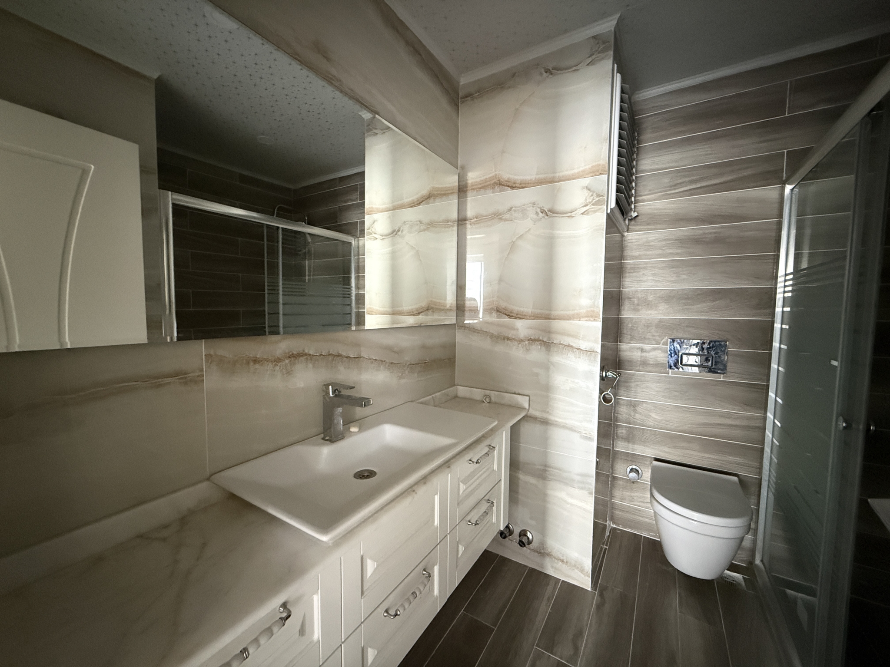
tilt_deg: -3.8
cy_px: 334
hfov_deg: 102.1
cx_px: 445
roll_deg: -0.2
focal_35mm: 14
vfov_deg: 85.7
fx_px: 360
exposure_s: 1/60
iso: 1250
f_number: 2.2
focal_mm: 2.22
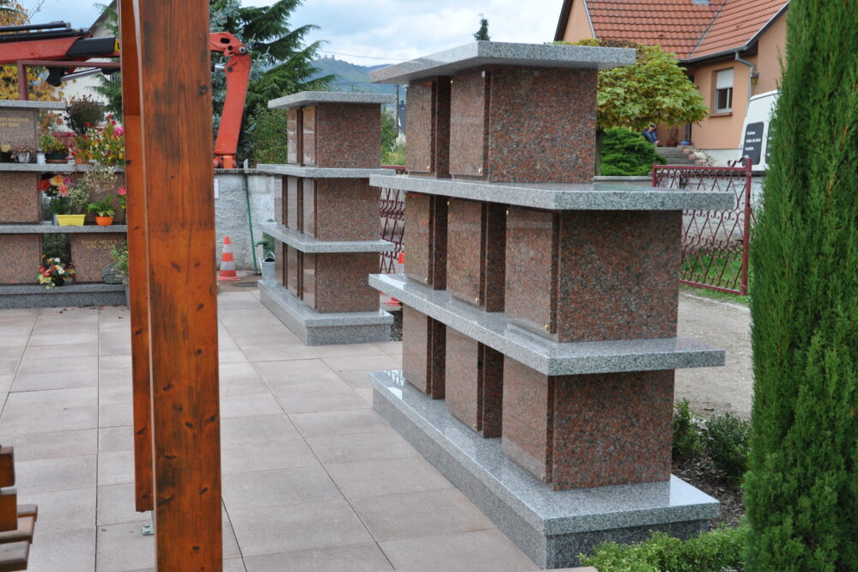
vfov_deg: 31.2
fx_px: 1025
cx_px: 439
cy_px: 283
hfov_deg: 45.4
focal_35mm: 43
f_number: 9
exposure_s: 1/80
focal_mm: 28
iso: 200
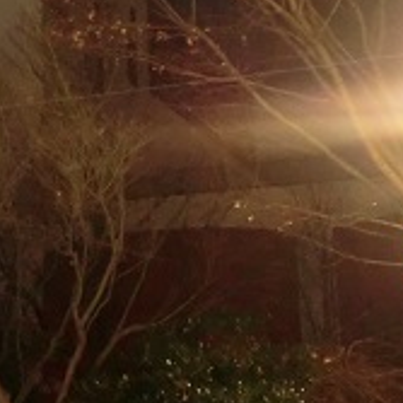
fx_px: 1357
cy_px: 70
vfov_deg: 16.7
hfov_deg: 16.1
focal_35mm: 103
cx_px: -101
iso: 800
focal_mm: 8.2
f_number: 4.3
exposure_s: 1/4
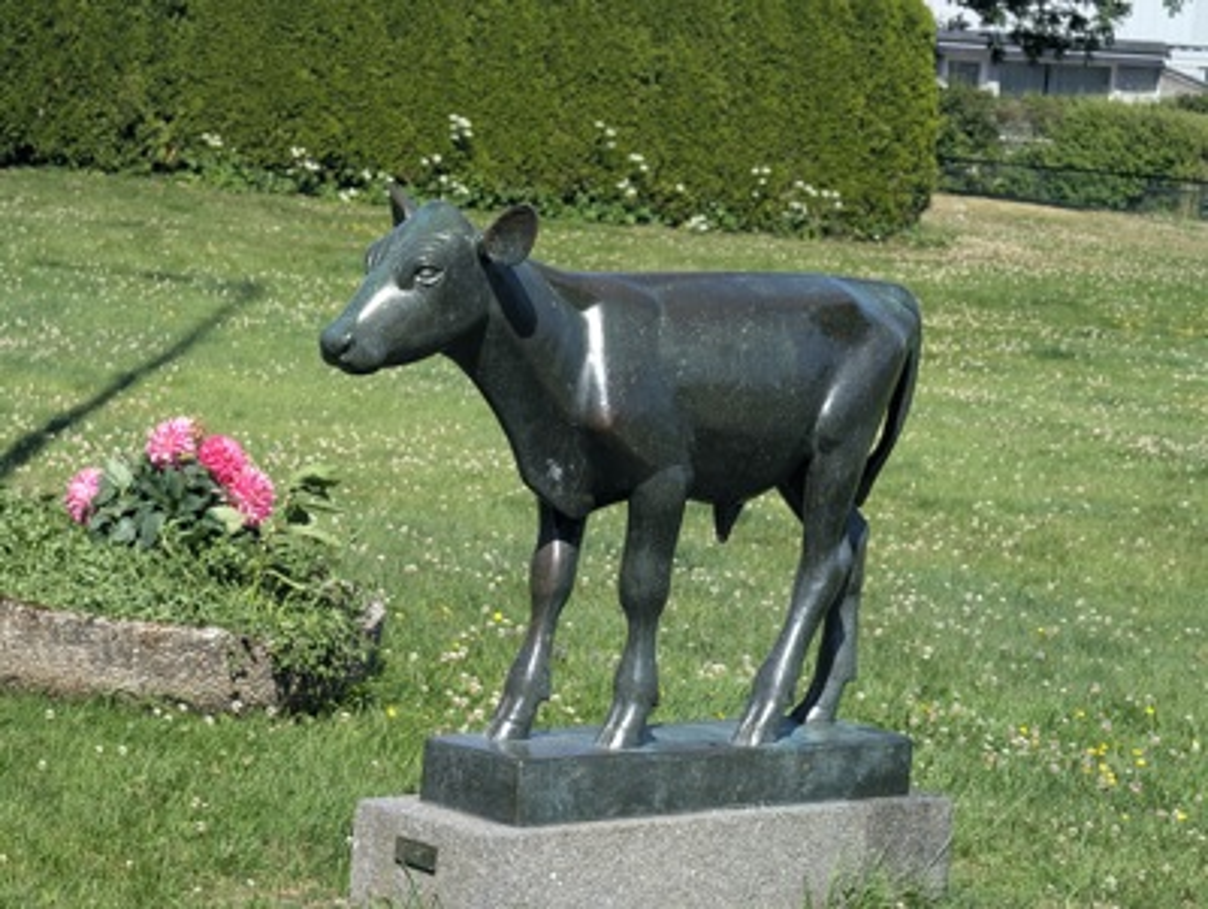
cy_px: 454
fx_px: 3843
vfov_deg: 13.5
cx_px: 604
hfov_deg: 17.9
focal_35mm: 110
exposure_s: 1/766
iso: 53
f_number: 2.8
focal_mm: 17.91
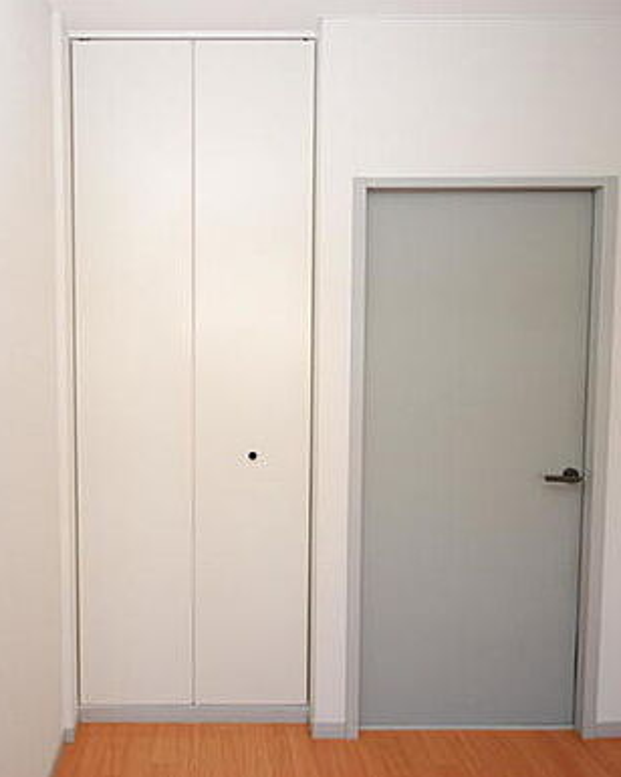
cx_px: 196
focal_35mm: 22
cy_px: 373
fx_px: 505
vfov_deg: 75.0
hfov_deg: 61.2
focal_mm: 10
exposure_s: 1/60
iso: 200
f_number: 4
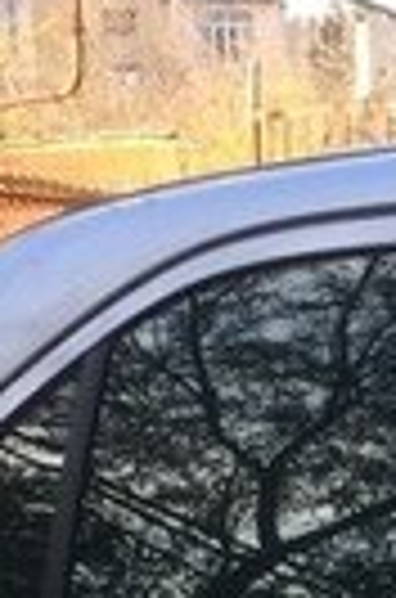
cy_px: 879
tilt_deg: -14.9
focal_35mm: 150
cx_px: 468
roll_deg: +1.0
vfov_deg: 13.0
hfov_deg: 9.0
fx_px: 2488
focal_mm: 4.15
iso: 32
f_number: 2.2
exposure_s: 1/348
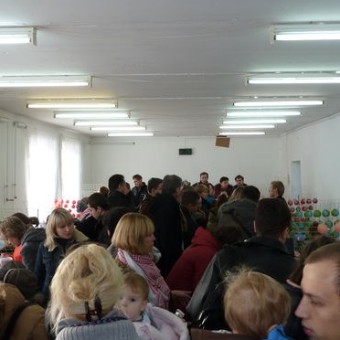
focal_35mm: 38
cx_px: 191
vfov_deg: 43.8
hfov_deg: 43.8
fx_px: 422
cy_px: 152
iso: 80
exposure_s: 1/30
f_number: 3.3
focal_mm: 4.1
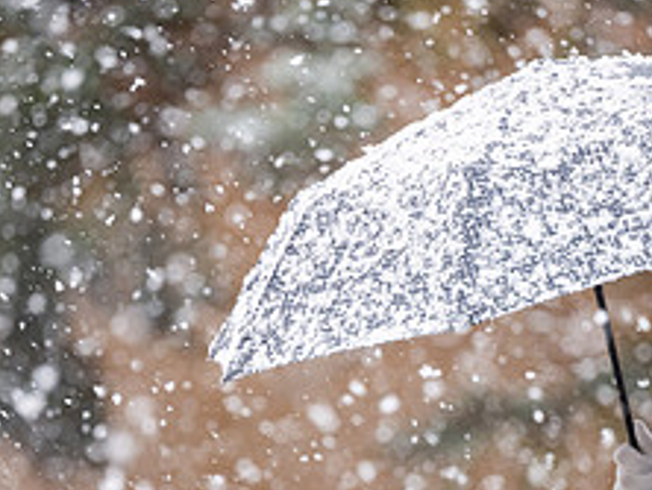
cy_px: 456
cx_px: 376
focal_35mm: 502
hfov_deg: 3.9
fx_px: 9466
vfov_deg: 3.0
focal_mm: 200
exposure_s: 1/800
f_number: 2.8
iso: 800
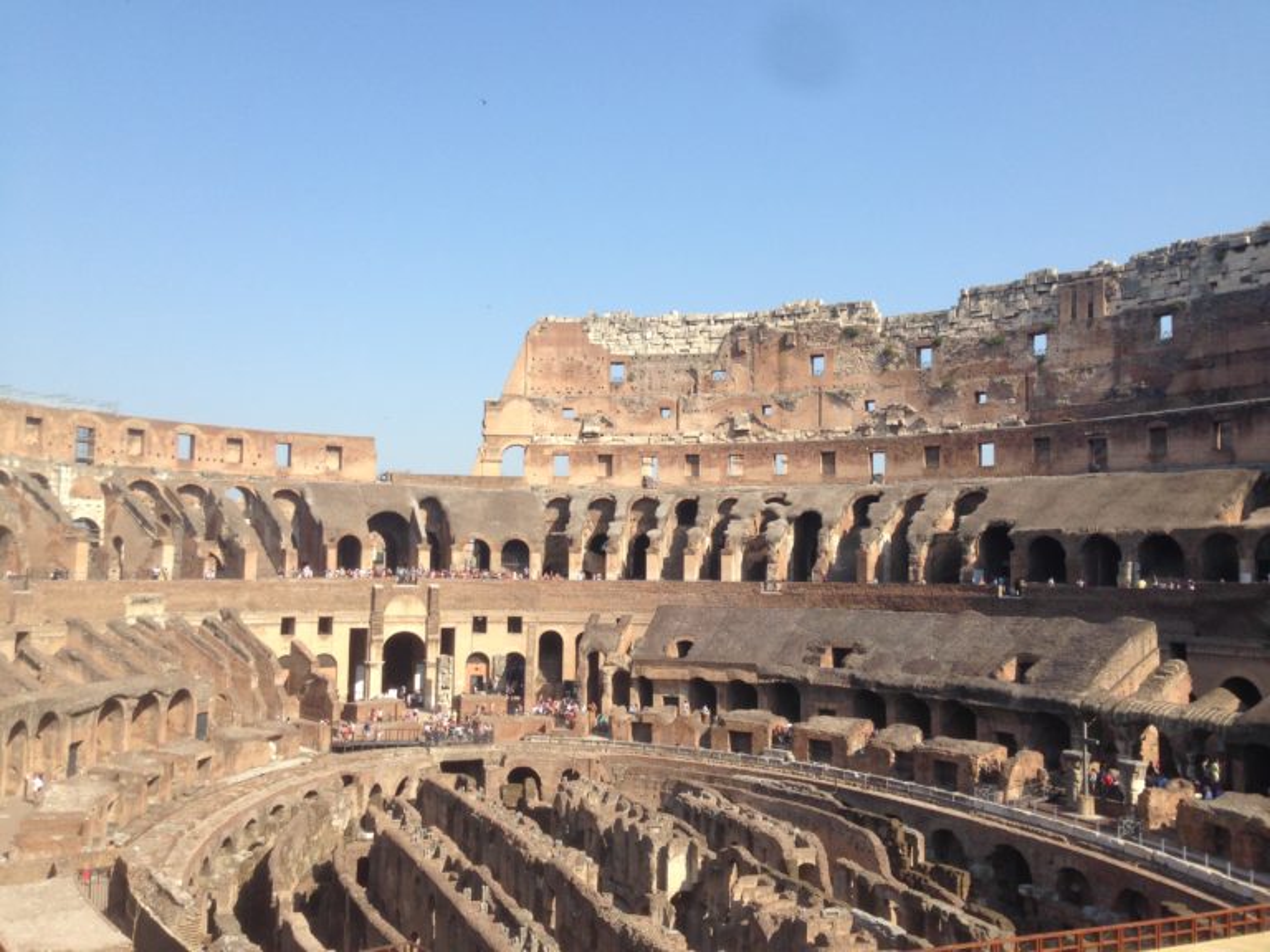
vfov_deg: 42.9
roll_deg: -0.4
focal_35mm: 33
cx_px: 635
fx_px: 1211
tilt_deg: +5.9
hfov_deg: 55.4
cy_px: 476
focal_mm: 4.12
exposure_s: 1/1261
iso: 50
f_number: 2.4
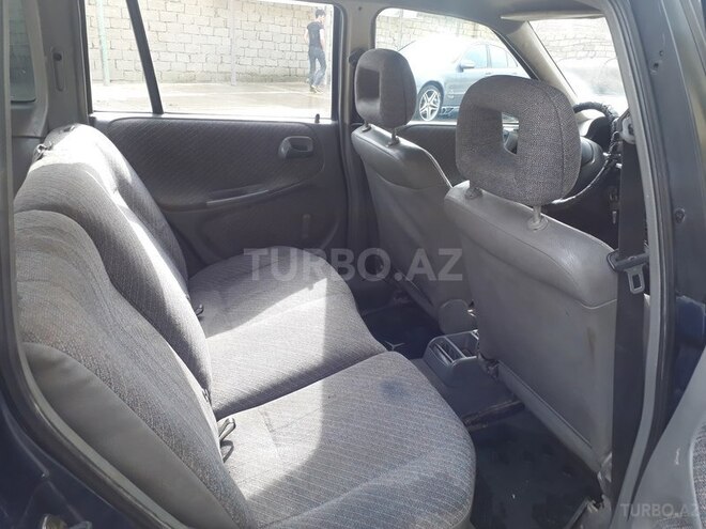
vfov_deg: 51.4
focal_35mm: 27
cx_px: 353
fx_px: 551
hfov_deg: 65.3
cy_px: 264
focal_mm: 3.6
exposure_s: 1/134
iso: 40
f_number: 1.9
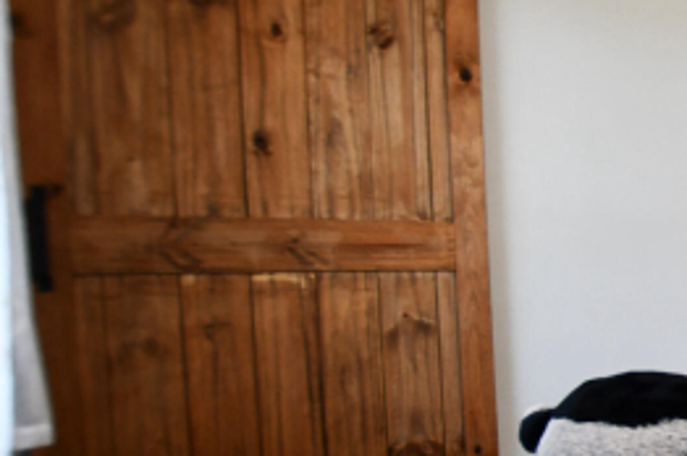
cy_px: 270
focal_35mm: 43
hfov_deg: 30.7
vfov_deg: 31.0
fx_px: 820
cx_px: 970
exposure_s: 1/250
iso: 720
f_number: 3.5
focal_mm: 10
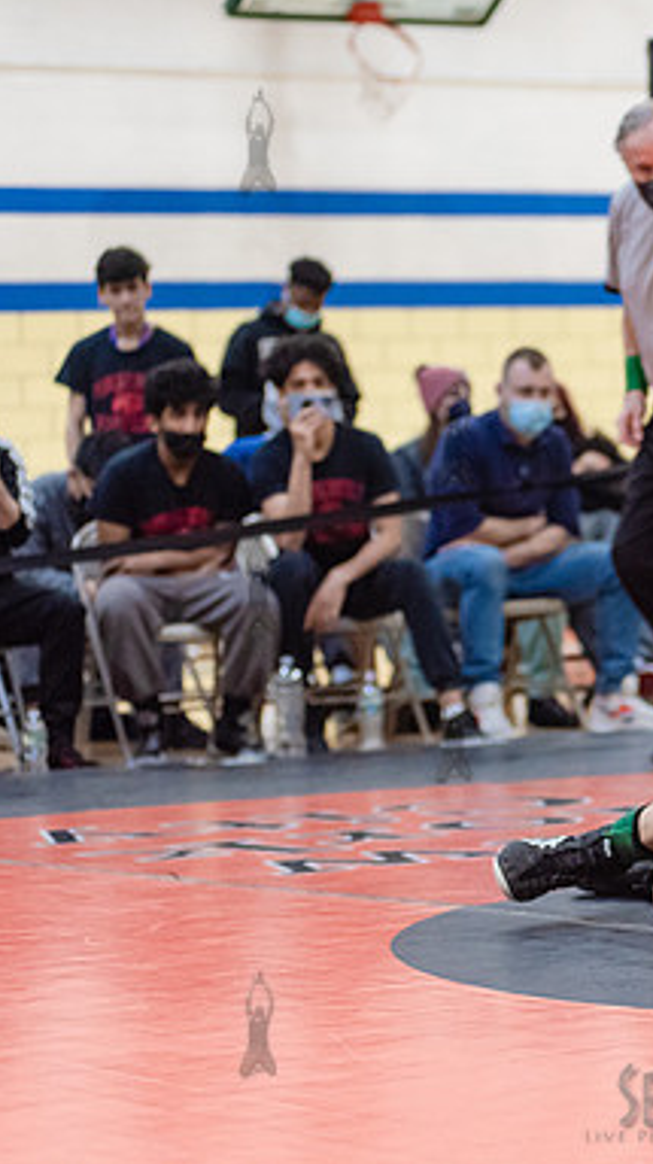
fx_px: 3915
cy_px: 582
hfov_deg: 9.4
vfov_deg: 16.9
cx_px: 844
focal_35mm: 127
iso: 4000
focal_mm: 80
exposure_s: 1/400
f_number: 3.5
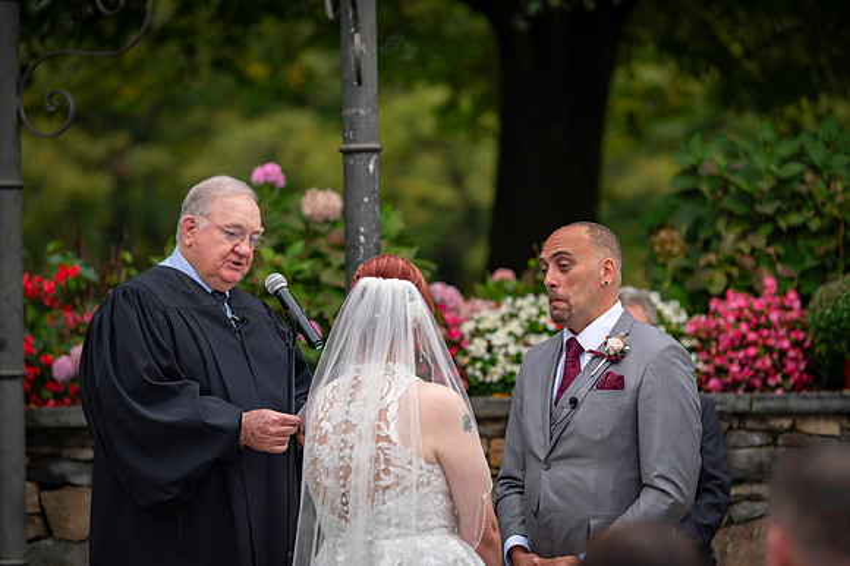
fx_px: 3657
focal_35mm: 155
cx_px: 425
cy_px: 283
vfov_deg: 8.8
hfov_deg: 13.3
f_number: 2.8
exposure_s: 1/500
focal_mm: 155
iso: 640
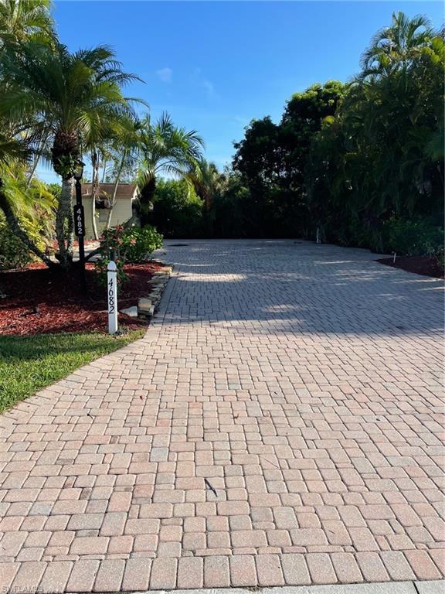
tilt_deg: -6.2
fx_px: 446
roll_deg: +1.7
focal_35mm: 26
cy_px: 297
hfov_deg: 53.1
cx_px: 222
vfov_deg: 67.3
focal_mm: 4.2
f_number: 1.6
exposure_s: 1/4132
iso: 32
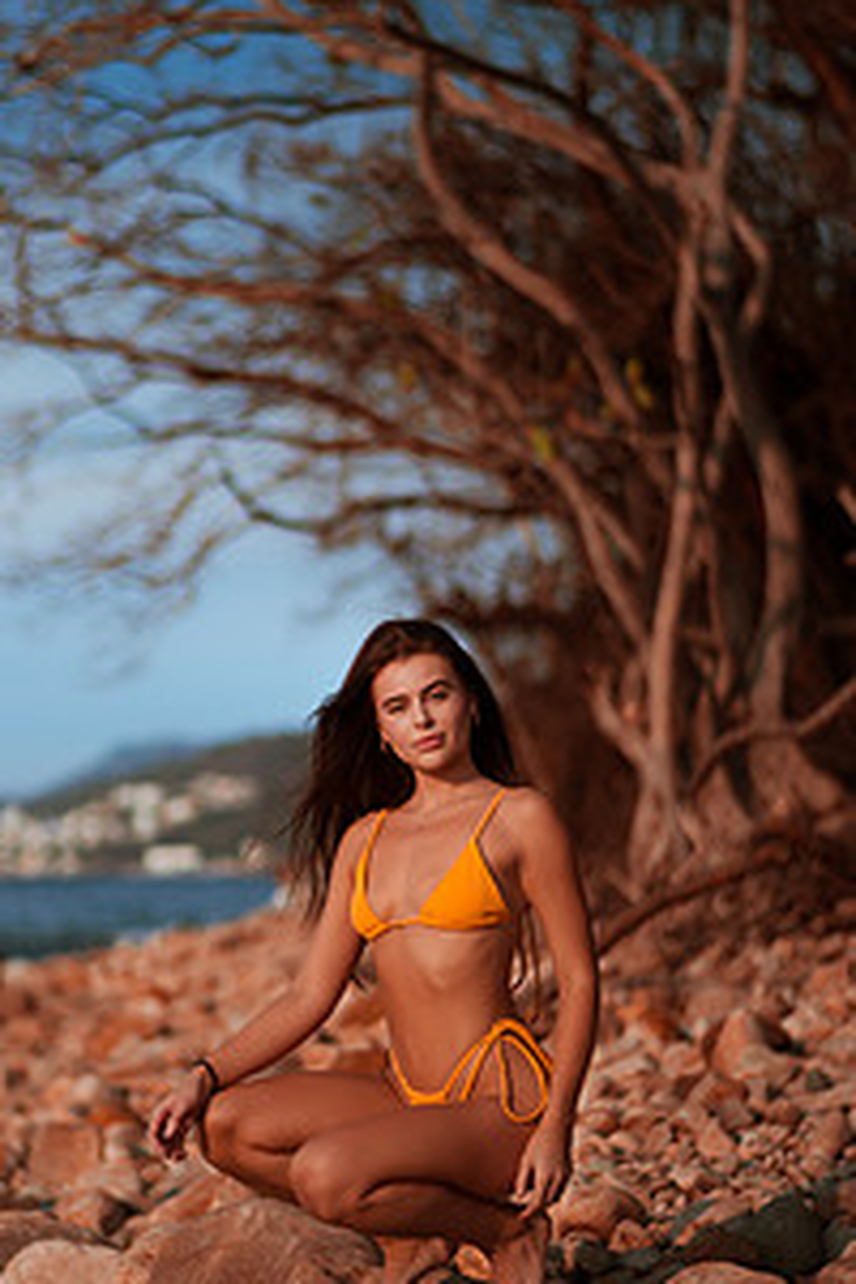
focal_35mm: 87
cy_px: 706
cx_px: 368
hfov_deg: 15.7
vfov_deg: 23.4
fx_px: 3103
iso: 50
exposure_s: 1/8000
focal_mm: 58
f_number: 1.6
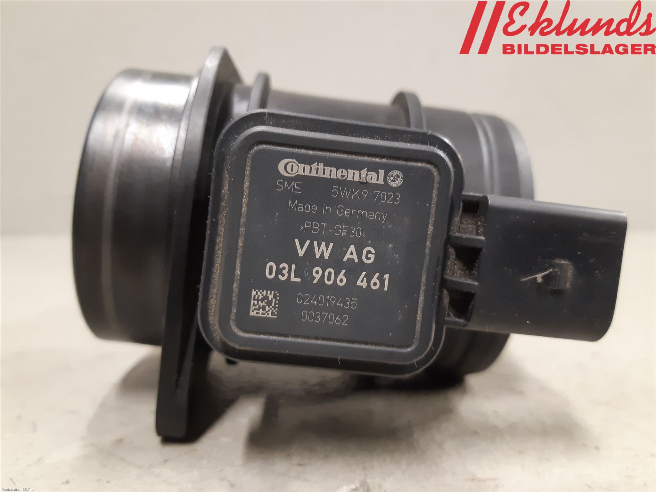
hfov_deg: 67.3
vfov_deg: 53.1
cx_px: 328
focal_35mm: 26
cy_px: 246
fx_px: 493
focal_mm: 3.93
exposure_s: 1/25
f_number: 1.7
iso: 250
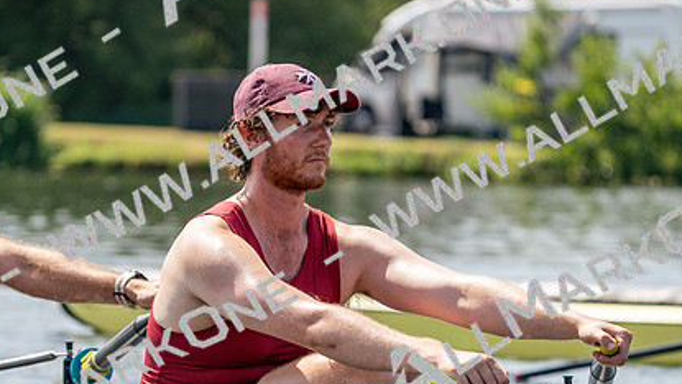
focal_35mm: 319
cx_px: 250
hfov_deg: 6.8
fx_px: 5772
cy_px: 267
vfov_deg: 3.8
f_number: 5.6
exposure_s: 1/1600
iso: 250
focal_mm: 218
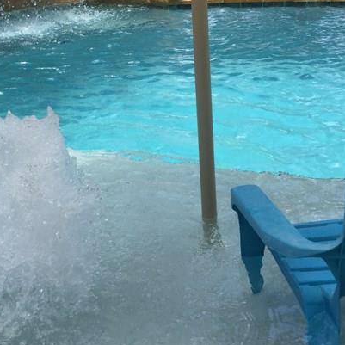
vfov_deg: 24.4
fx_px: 789
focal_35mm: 70
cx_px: 101
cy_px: 89
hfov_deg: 24.5
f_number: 2.4
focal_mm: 3.3
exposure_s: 1/590
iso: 25
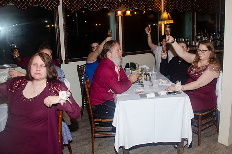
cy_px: 65
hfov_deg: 59.7
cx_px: 134
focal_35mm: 31
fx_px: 201
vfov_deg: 41.7
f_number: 3.5
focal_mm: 18
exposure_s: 1/60
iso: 400
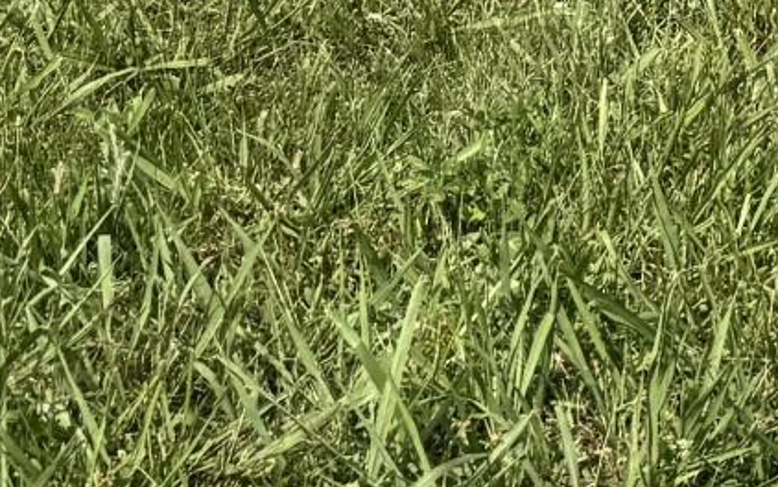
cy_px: -1195
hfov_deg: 11.6
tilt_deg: +1.5
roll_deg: +1.3
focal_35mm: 181
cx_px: 295
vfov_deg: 6.4
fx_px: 3839
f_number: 1.78
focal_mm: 6.76
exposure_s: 1/7092
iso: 80
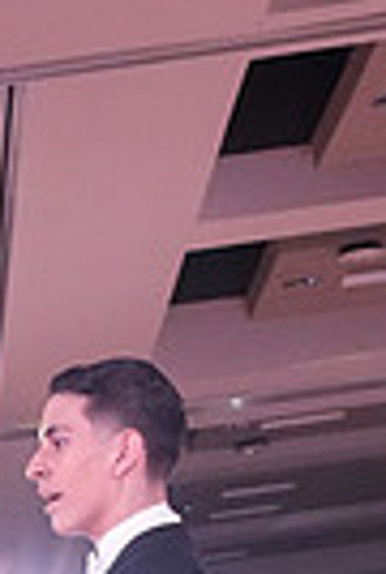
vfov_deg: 9.5
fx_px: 3312
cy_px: 968
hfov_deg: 6.6
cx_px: -221
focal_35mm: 207
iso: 8000
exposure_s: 1/400
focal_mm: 32
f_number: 5.6
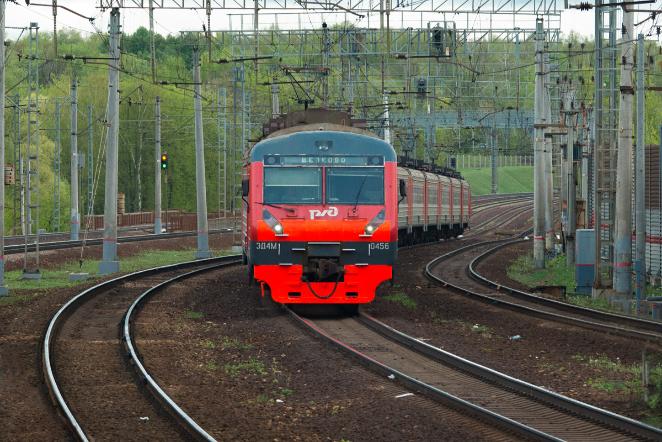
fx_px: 2482
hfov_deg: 15.2
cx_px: 331
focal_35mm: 135
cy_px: 221
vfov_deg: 10.2
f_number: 5.6
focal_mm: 135
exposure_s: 1/320
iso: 1600
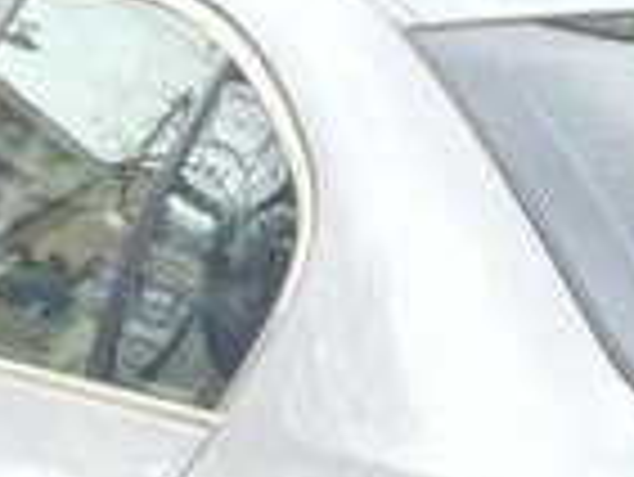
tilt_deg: -21.2
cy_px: 835
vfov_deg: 10.3
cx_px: 886
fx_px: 2493
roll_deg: -2.5
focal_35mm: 136
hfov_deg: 13.8
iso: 32
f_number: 2.2
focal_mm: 4.15
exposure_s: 1/432
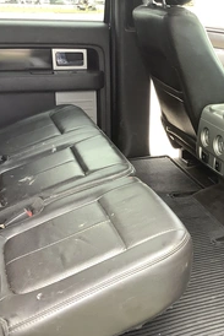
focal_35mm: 47
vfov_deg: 41.9
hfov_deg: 28.5
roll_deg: -0.1
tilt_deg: -21.8
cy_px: 181
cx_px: 152
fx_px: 438
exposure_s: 1/100
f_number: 2.4
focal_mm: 3.3
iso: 80
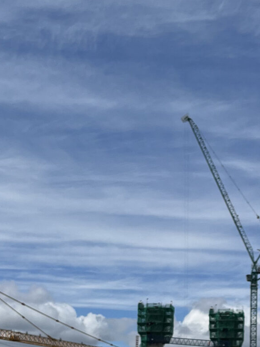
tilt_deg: +5.5
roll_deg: -0.2
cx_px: 199
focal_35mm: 86
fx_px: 862
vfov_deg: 21.6
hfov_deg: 17.1
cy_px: 376
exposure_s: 1/9091
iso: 50
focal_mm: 5.1
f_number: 1.6
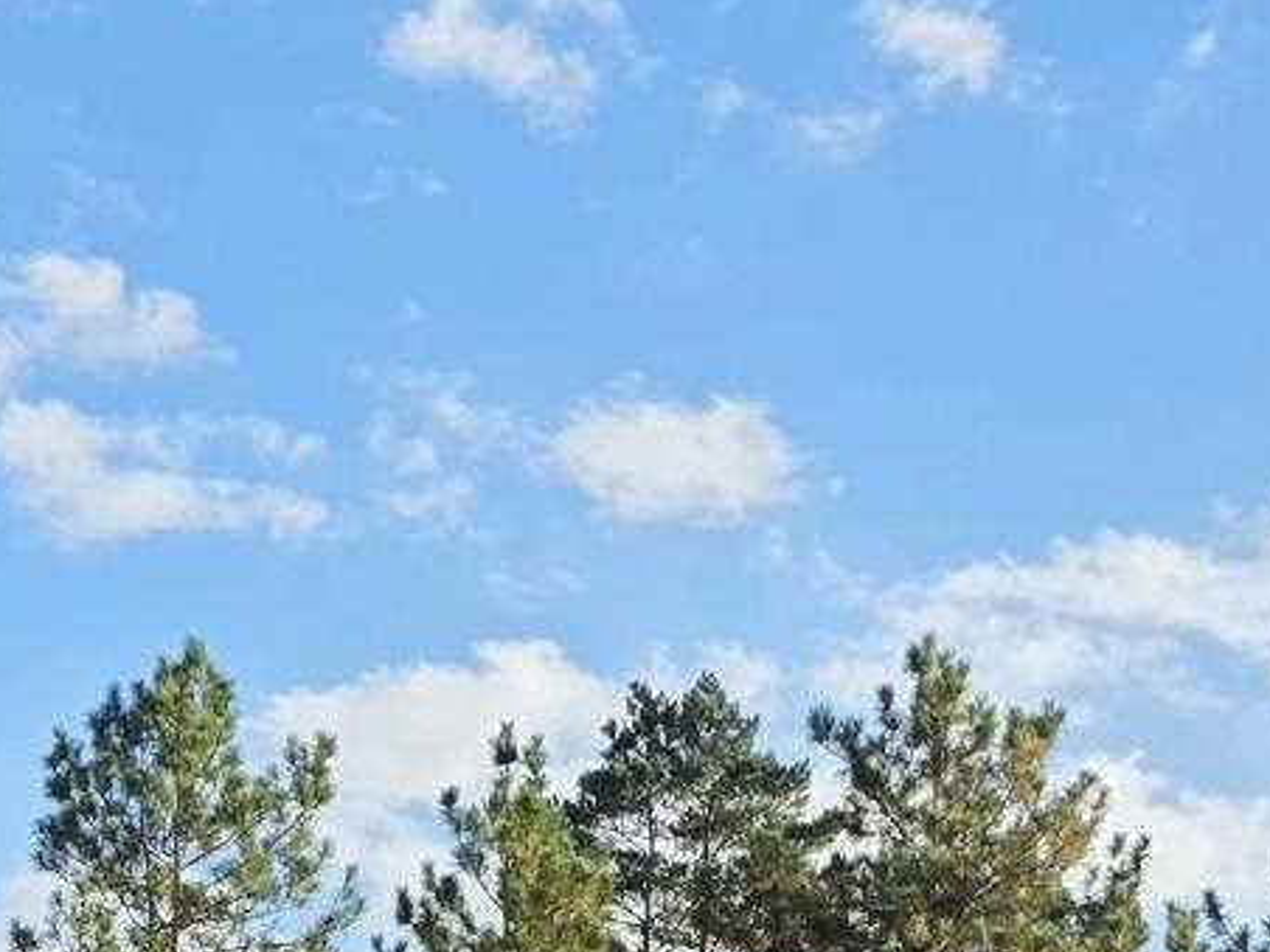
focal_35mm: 122
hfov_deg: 15.7
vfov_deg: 11.1
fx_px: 4476
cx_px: -107
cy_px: 1893
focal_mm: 6.3
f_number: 1.7
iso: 80
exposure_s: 1/3333
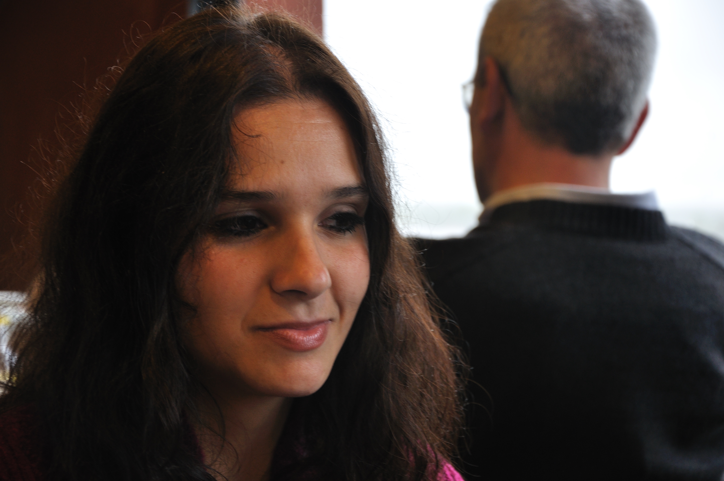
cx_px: 362
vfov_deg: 12.1
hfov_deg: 18.2
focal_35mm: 112
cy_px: 240
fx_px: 2260
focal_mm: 75
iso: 200
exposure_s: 1/8
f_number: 5.3
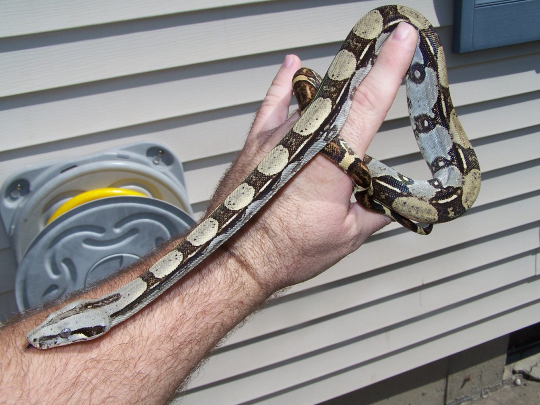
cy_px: 202
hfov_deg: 49.0
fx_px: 593
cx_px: 270
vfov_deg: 37.7
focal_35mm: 38
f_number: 5.6
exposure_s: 1/1000
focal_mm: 6.3
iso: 80
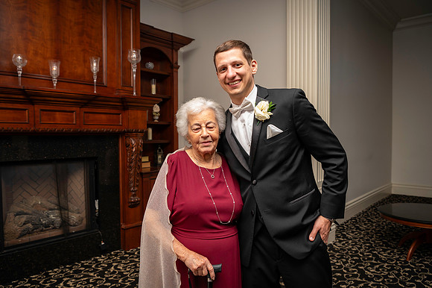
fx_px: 336
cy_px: 144
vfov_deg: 46.4
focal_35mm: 28
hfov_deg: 65.5
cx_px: 216
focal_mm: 28
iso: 800
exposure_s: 1/125
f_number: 4.5
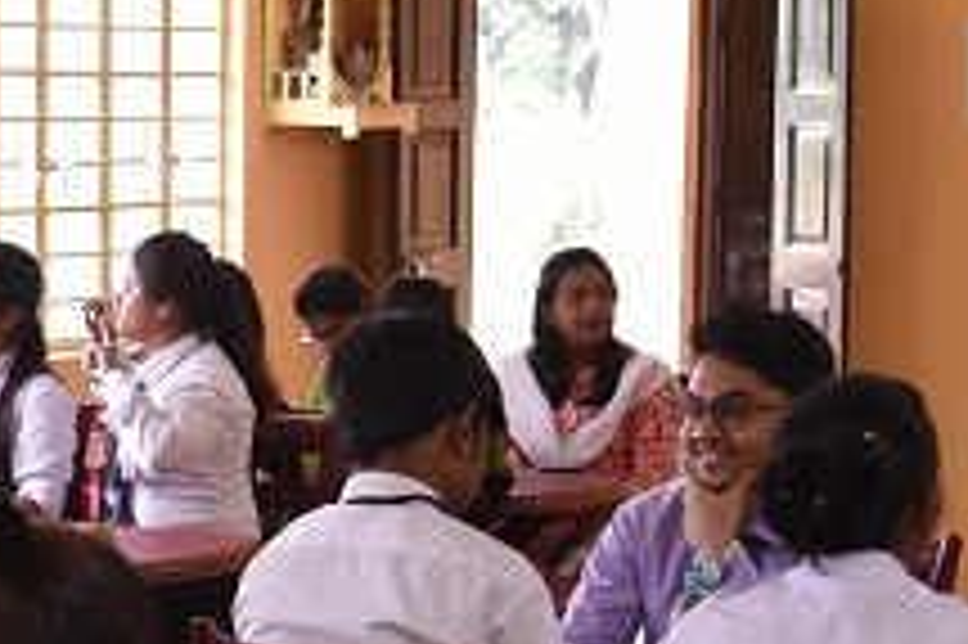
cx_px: -279
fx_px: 4272
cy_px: 594
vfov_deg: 8.6
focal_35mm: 159
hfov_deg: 12.5
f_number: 4
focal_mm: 38
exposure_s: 1/200
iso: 2000
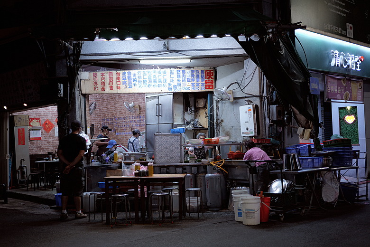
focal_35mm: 40
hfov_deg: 48.5
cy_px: 124
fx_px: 411
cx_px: 185
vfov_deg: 33.4
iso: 800
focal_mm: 40
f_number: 2
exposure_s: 1/125
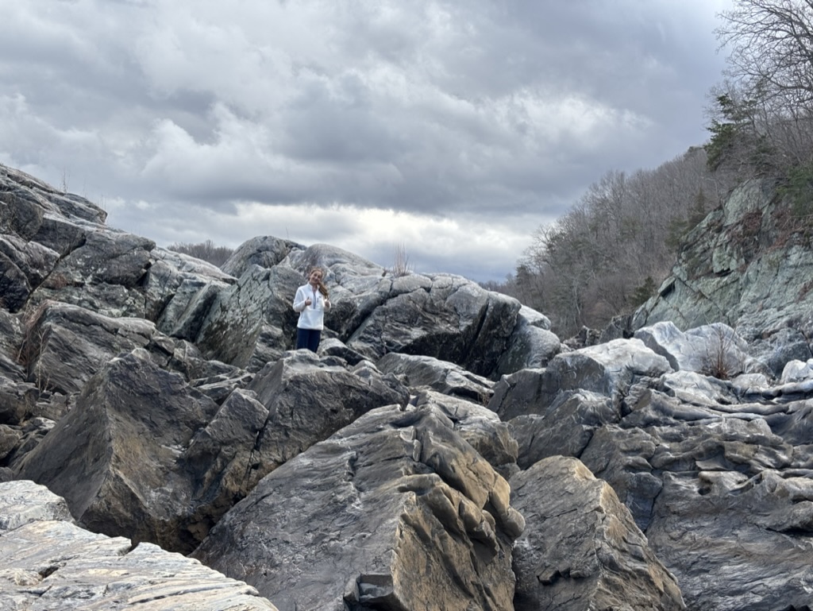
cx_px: 406
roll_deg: -1.6
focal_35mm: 52
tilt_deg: +3.6
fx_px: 1222
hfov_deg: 36.8
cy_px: 306
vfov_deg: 28.1
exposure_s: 1/604
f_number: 1.6
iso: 32
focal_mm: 5.96
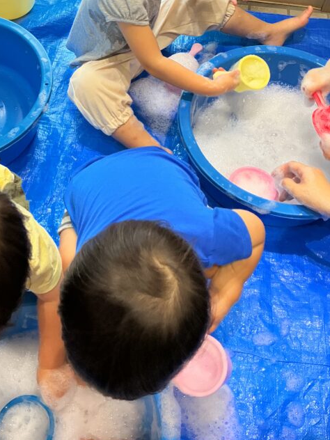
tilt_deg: -51.6
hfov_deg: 30.7
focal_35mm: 47
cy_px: 100
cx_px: 119
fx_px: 597
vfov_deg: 39.2
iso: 50
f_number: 1.8
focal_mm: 3
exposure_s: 1/100
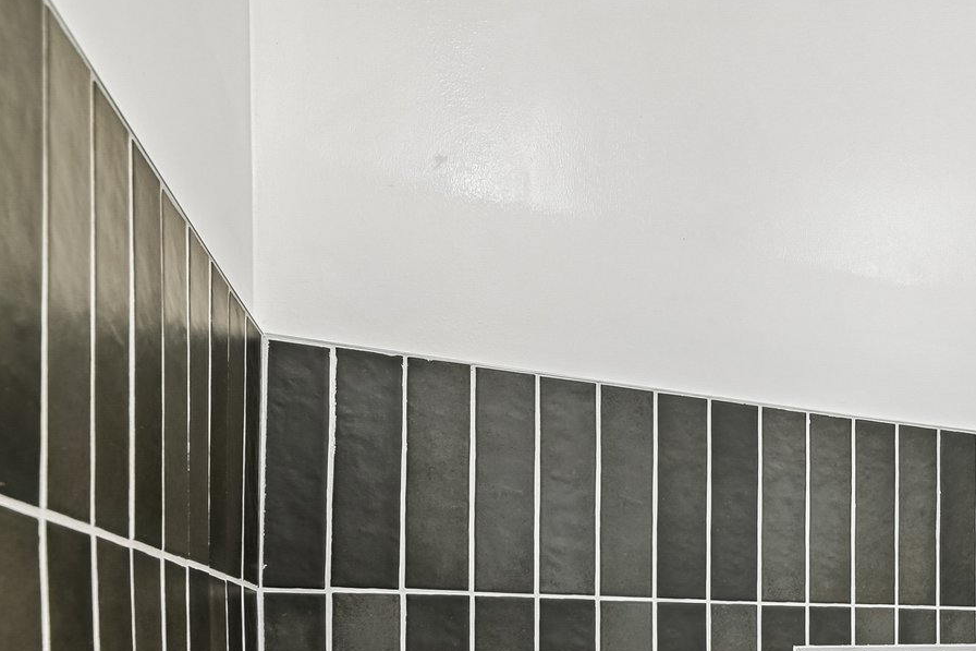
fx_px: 867
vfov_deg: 36.9
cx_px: 923
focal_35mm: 32
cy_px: 650
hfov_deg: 50.3
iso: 250
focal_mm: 14
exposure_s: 1/8
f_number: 8
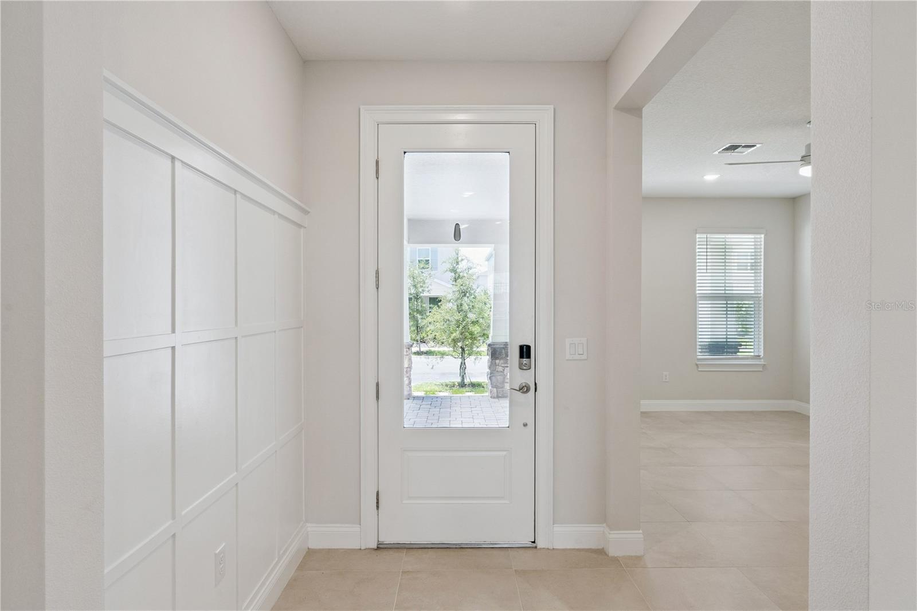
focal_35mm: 21
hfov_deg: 81.2
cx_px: 458
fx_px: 535
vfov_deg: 59.5
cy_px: 306
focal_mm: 21
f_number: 10
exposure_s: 1/100
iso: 1000
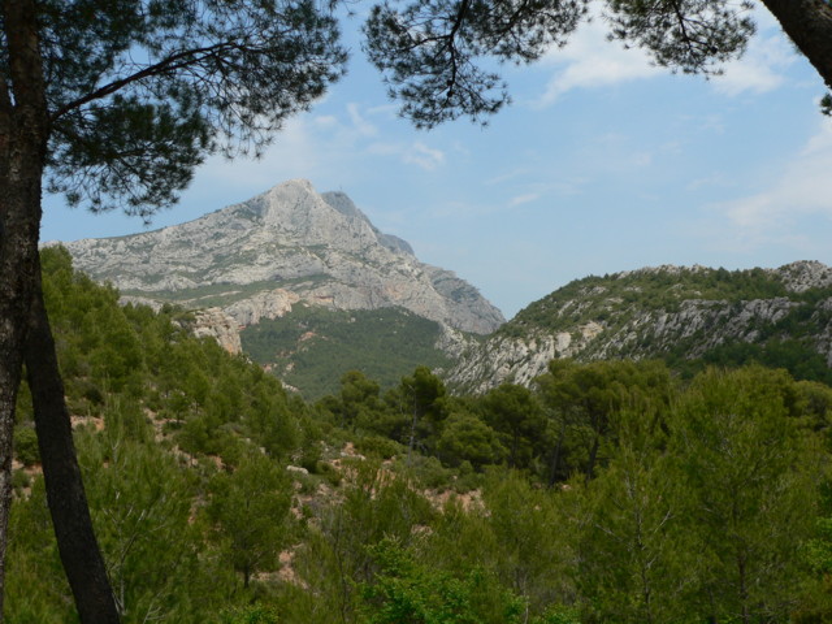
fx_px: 1009
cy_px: 312
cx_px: 416
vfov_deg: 34.3
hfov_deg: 44.8
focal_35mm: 42
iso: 80
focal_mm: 7
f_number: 5.2
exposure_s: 1/500
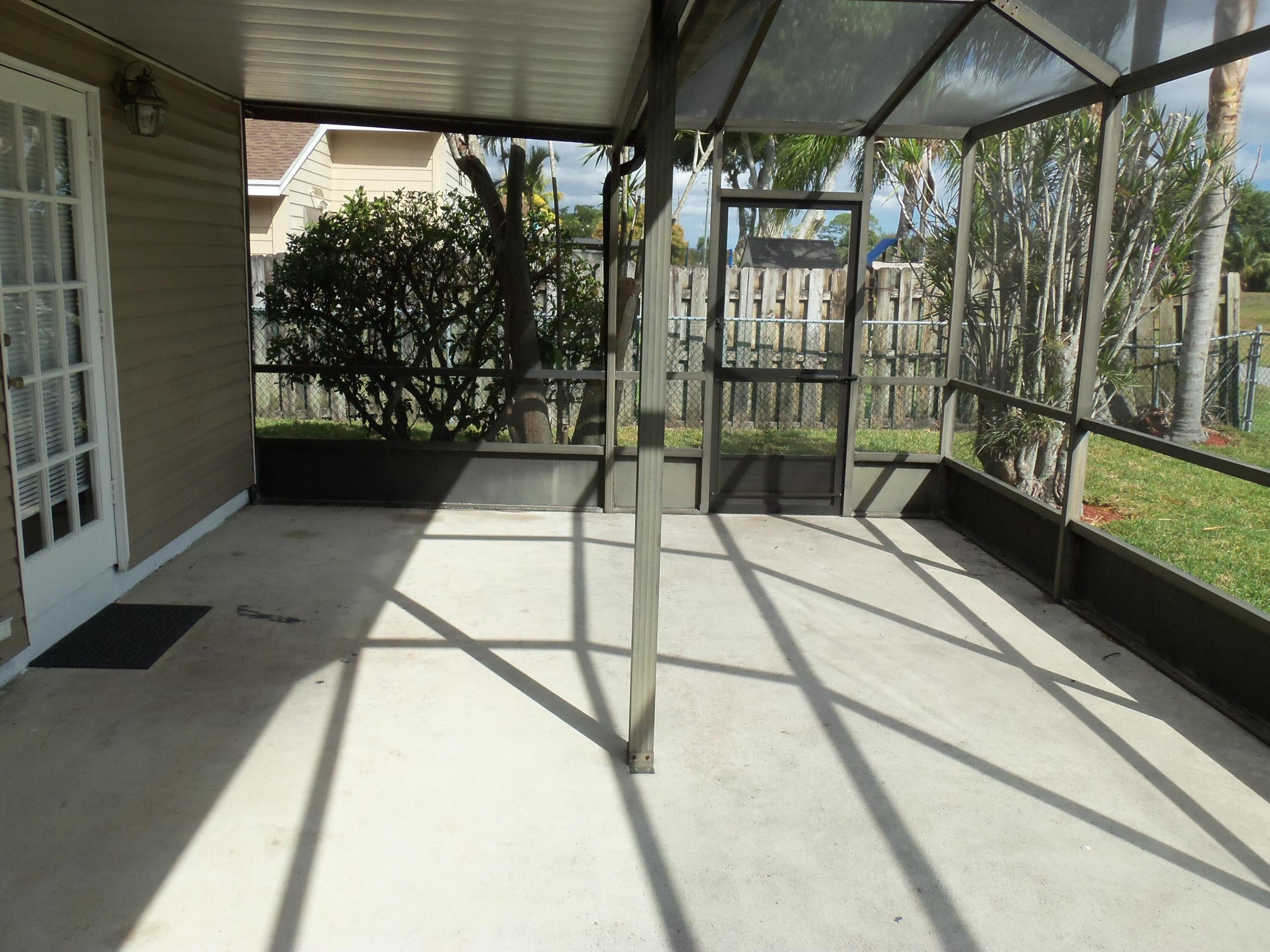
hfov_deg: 61.7
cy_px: 476
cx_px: 635
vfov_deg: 48.2
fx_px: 1064
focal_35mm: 29
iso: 80
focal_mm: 5.2
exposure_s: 1/100
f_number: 8.6
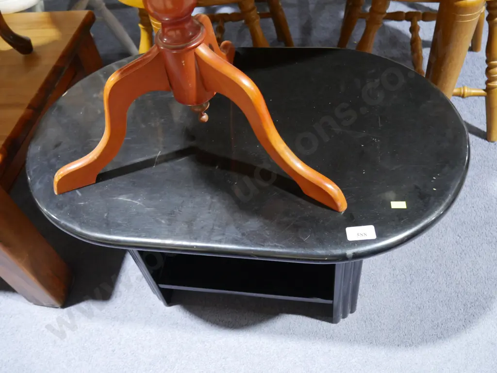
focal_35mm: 32
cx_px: 248
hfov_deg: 56.8
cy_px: 186
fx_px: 460
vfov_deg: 44.2
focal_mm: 16
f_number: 3.6
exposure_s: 1/60
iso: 1600
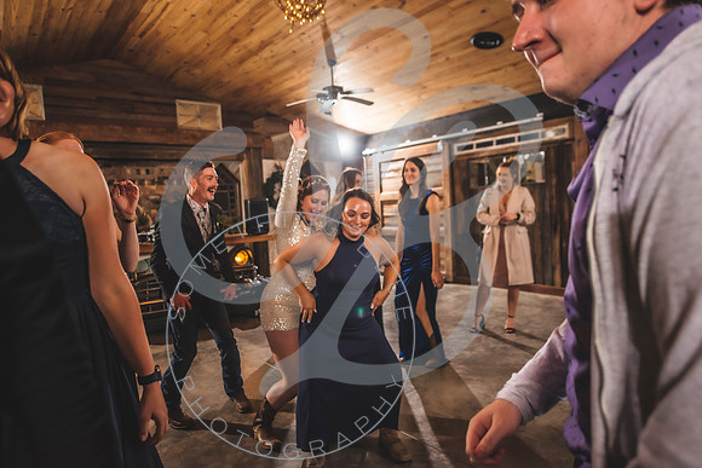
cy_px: 234
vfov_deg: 55.1
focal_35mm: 23
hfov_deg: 76.1
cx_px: 351
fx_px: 449
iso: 1000
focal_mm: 23
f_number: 2.8
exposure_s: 1/200
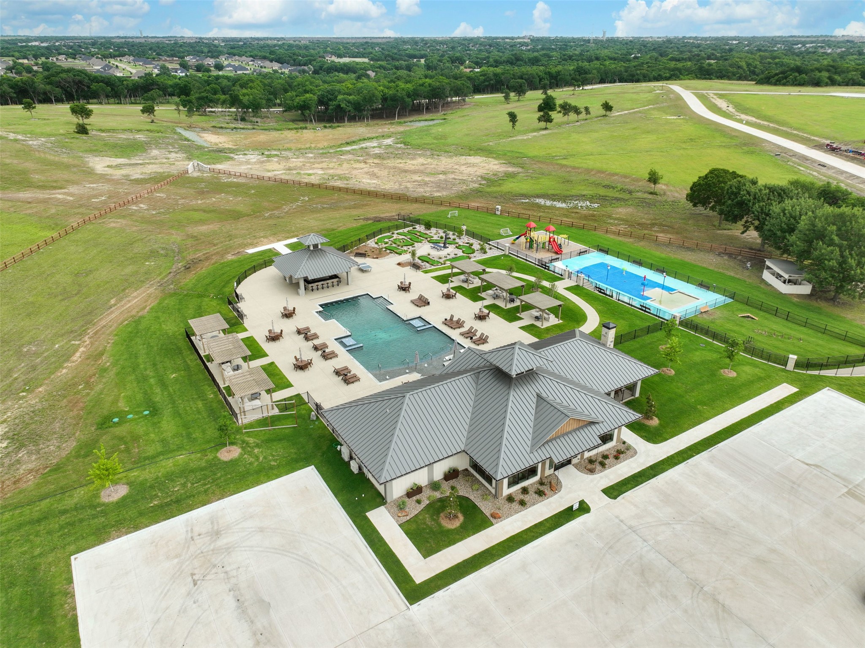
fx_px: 599
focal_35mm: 24
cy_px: 324
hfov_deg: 71.6
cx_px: 432
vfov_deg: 56.8
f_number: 2.8
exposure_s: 1/800
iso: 100
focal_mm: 12.29
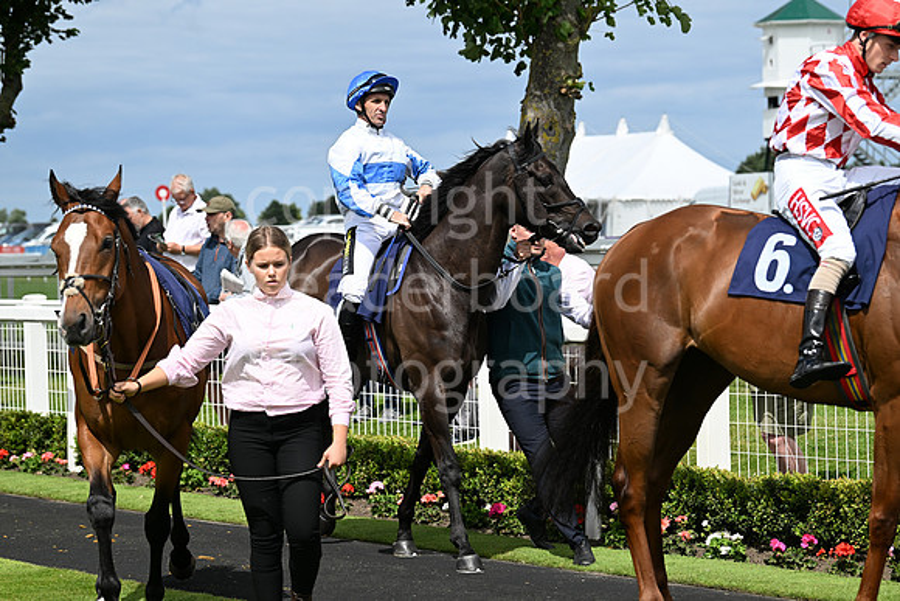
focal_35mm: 112
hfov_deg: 18.3
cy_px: 300
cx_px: 450
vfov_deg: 12.2
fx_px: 2801
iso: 400
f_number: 5.6
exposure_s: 1/2500
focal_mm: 112
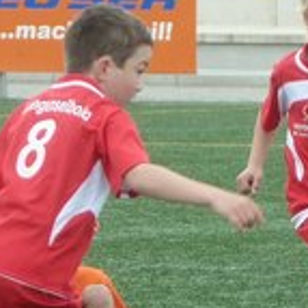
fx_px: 10530
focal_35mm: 1046
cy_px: 264
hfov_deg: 1.7
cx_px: 388
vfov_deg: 1.7
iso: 250
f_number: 4.7
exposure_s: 1/320
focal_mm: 39.7
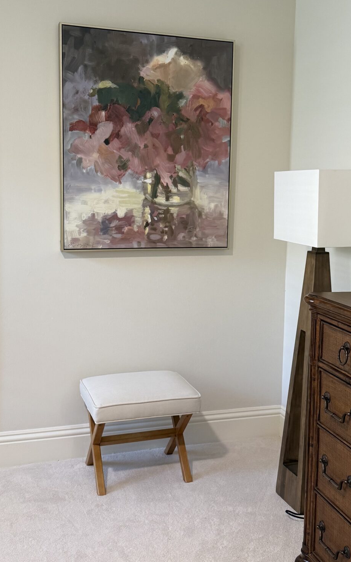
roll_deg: -1.1
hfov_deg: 29.1
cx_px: 222
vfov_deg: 45.2
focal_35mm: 44
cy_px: 253
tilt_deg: -5.8
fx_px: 673
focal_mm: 6.76
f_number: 1.78
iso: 200
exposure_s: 1/60
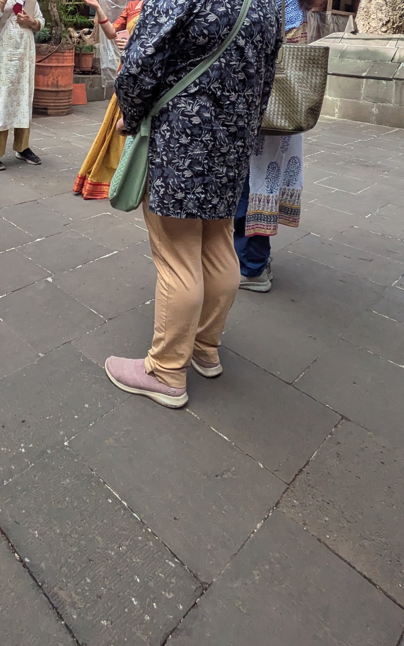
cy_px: 80
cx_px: 41
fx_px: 493
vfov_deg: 58.2
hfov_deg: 41.1
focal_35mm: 28
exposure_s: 1/1658
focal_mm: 1.83
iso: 52
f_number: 2.2
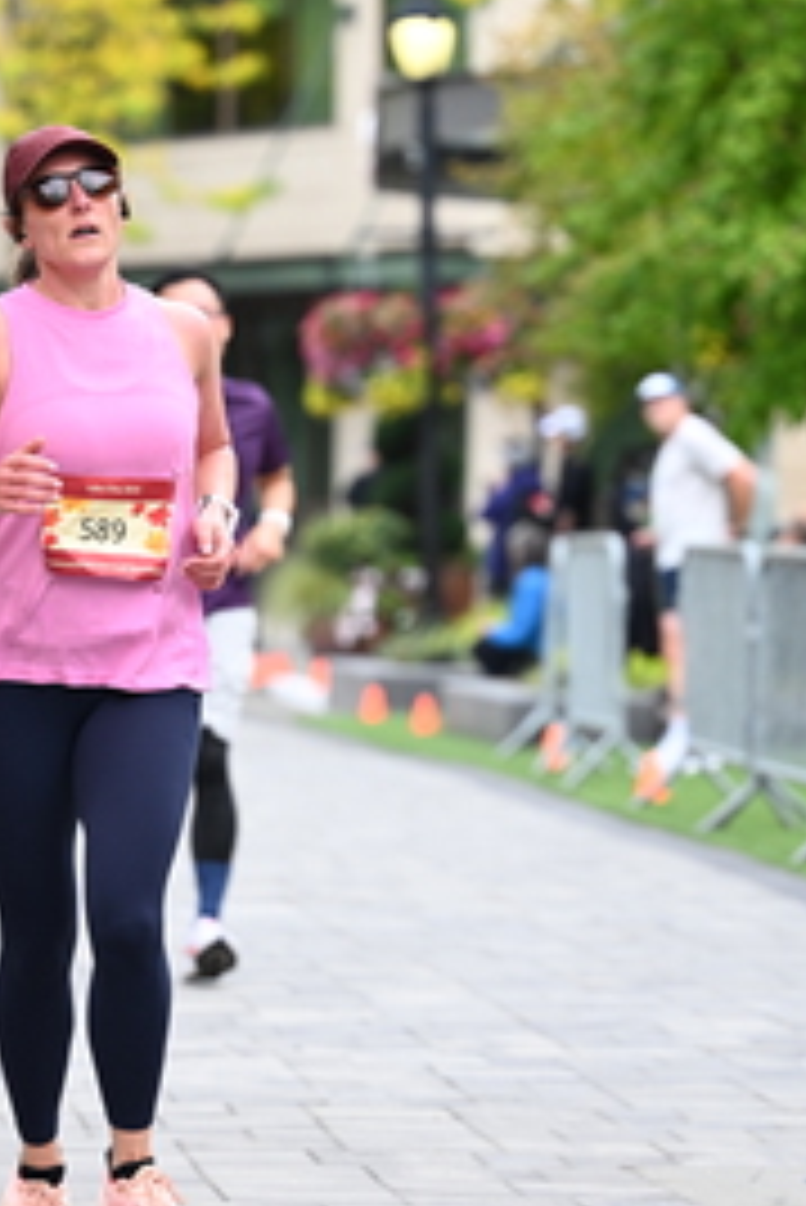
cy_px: 477
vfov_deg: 8.7
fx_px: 7915
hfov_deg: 5.8
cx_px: 394
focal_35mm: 236
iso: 640
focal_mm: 115
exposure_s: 1/1600
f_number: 2.8
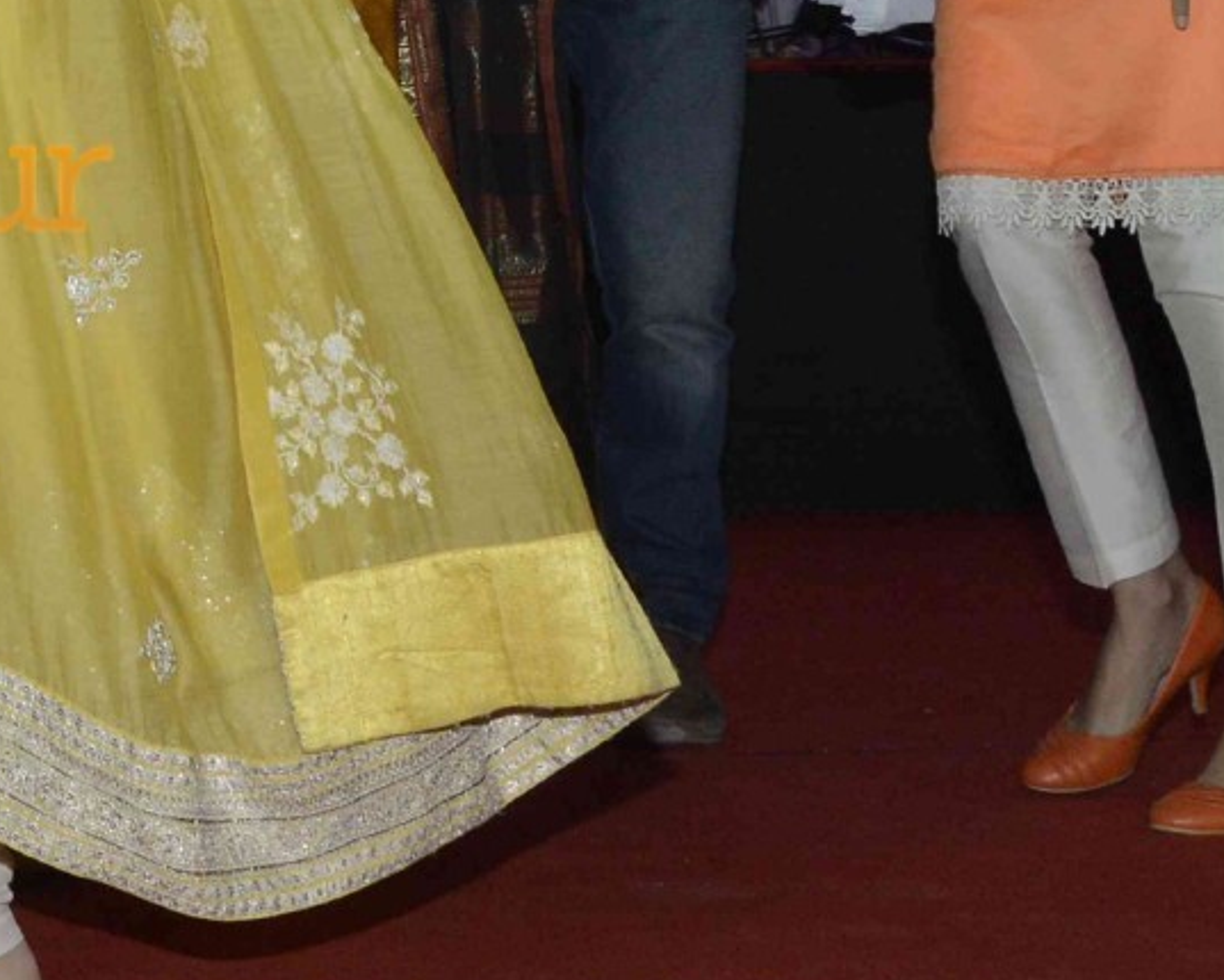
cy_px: -385
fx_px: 4711
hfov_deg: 14.1
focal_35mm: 130
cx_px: -449
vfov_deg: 11.5
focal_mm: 22
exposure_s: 1/160
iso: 800
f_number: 8
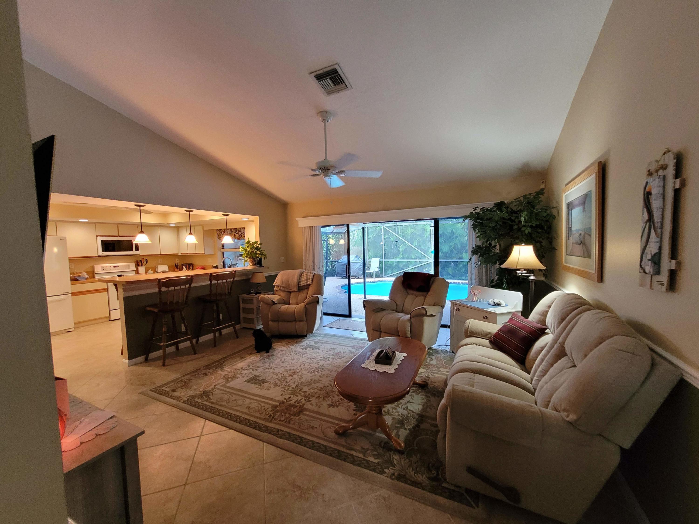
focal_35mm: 13
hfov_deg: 106.2
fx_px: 263
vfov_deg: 89.9
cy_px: 262
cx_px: 350
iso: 320
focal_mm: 1.74
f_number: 2.2
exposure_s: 1/39
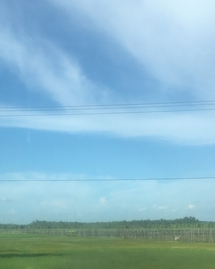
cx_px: 55
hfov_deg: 24.7
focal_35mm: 61
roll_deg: +0.1
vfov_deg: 30.2
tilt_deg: +2.0
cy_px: 215
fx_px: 485
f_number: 2.2
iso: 25
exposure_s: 1/1202
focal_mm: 4.15
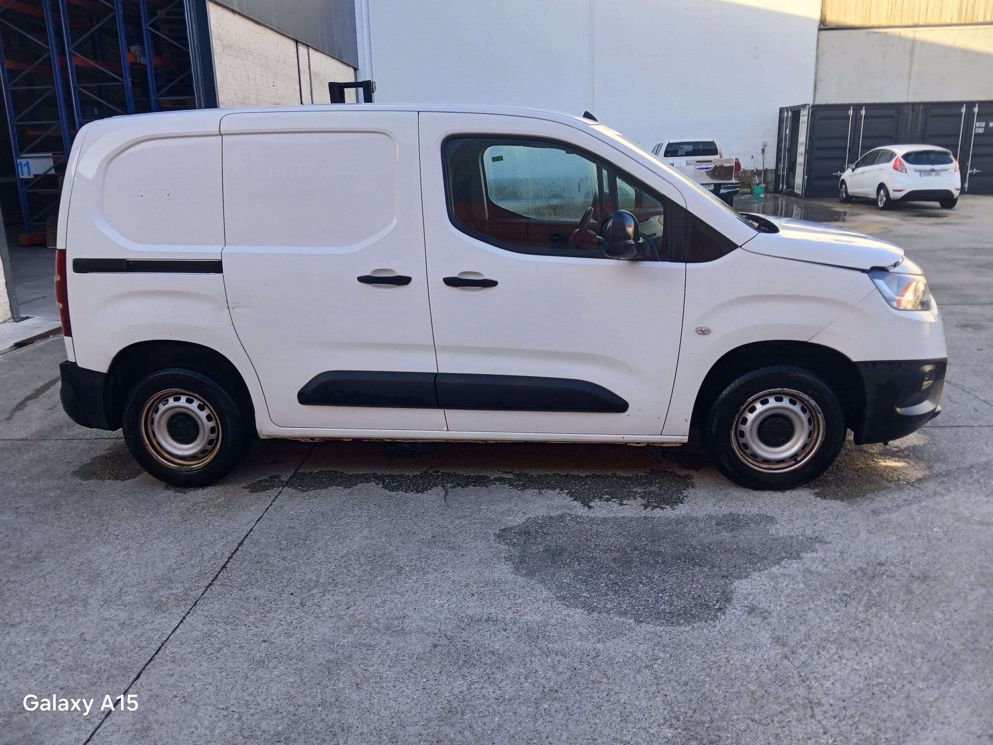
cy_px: 378
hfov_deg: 65.3
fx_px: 775
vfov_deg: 51.4
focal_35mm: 27
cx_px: 489
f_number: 1.8
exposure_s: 1/120
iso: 32
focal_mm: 3.98
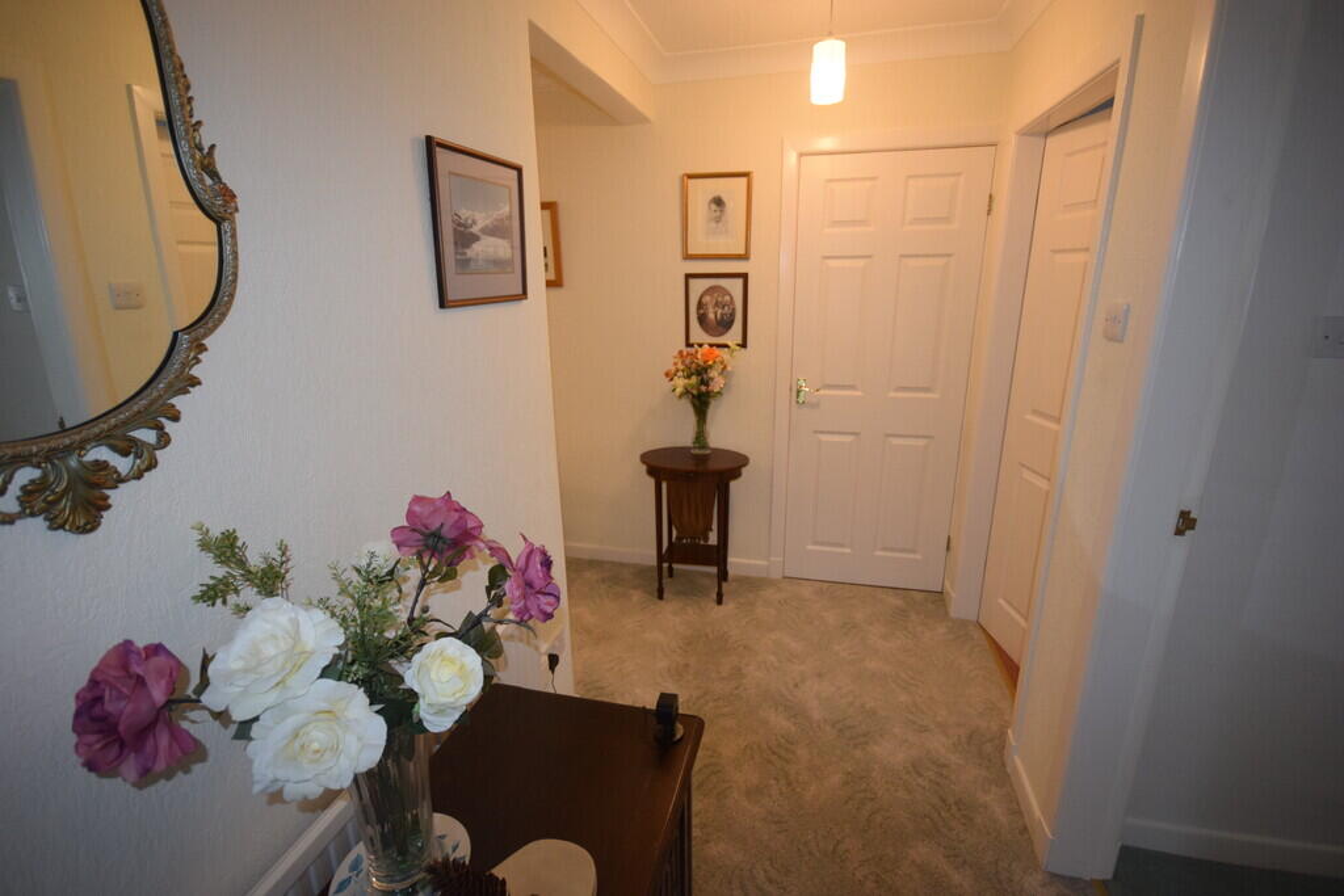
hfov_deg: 100.4
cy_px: 448
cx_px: 672
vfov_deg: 77.3
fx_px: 560
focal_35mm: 15
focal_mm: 10
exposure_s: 1/60
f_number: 4
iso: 800
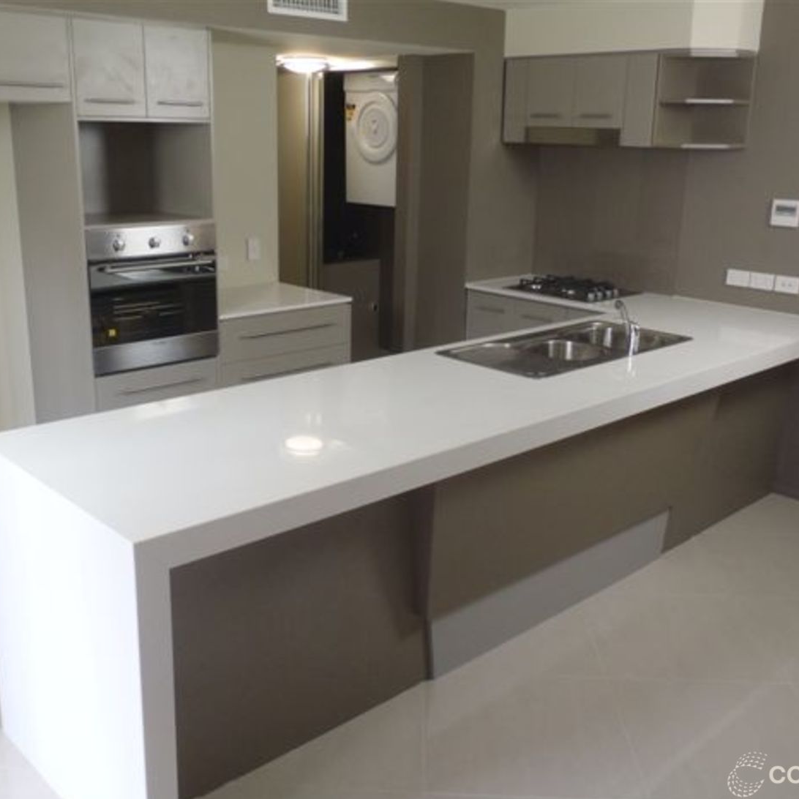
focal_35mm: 34
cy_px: 410
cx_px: 365
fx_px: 888
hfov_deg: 48.4
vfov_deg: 48.4
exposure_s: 1/20
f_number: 3.9
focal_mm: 5
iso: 200
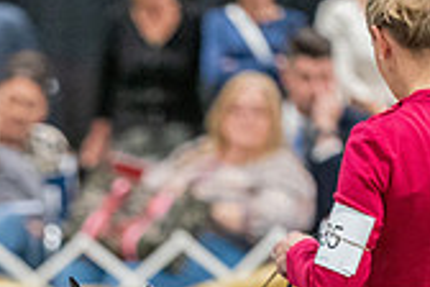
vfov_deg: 2.1
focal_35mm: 645
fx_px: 7704
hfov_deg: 3.2
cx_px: 5
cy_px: 422
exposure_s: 1/250
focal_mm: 187
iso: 6400
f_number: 2.8
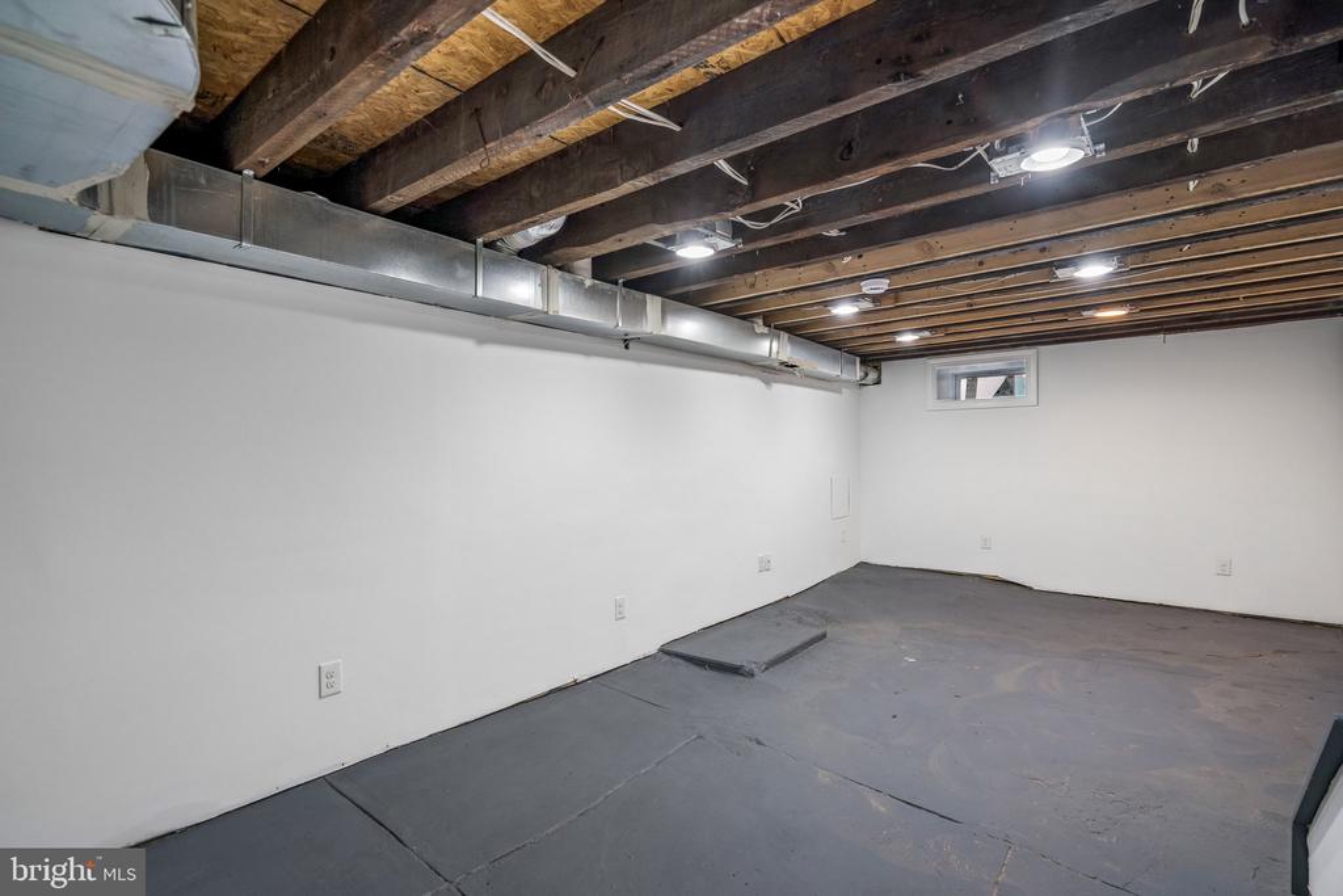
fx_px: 597
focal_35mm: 16
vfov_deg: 73.8
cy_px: 448
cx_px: 672
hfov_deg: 96.7
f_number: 4
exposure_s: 1/10
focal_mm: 16
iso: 250
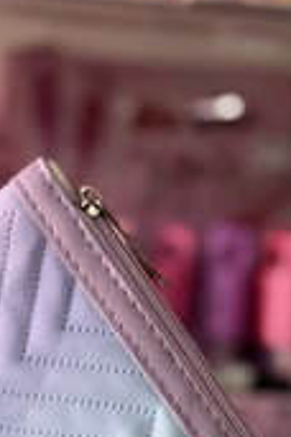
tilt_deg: -17.1
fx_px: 1891
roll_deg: -4.6
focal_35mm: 156
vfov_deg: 12.7
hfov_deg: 8.8
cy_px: 604
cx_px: 82
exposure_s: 1/121
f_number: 1.78
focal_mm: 6.76
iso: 80
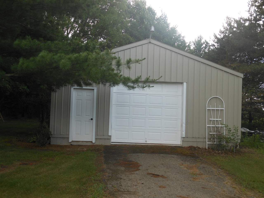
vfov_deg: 37.7
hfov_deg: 49.0
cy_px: 99
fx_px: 290
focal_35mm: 38
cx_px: 132
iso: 80
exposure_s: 1/160
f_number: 3.6
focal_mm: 6.8
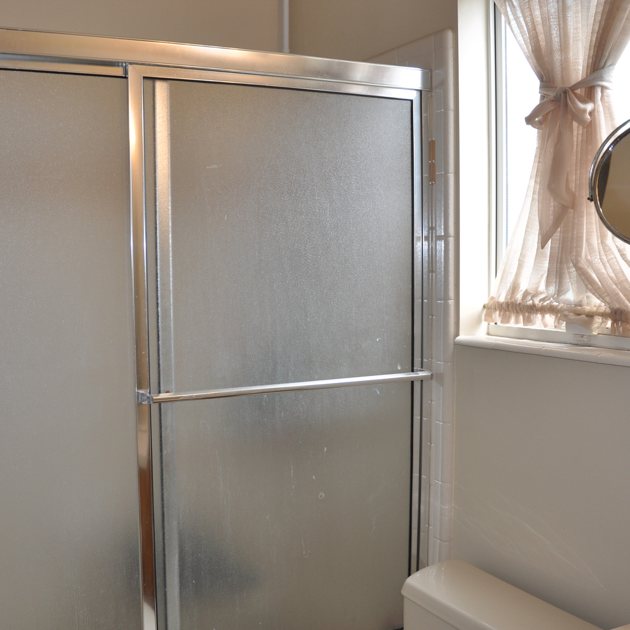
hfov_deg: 42.4
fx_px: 803
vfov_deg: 42.8
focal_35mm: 39
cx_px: 224
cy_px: 337
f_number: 4
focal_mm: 18
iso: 200
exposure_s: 1/200
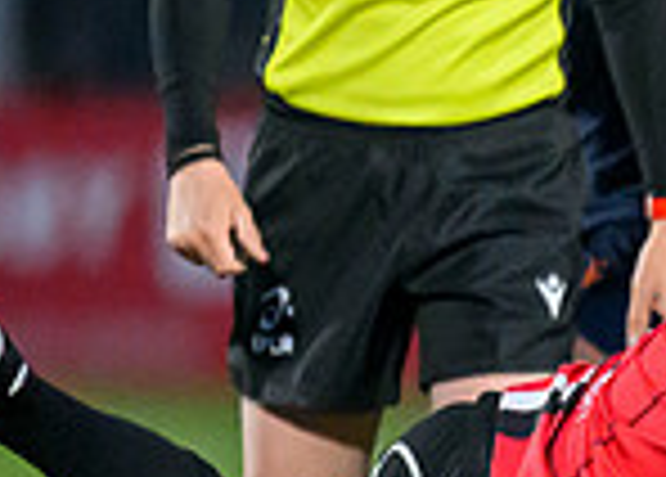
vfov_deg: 0.5
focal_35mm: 2723
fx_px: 51552
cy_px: 405
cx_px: 1618
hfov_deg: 0.7
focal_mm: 560
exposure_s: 1/1000
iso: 10000
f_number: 4
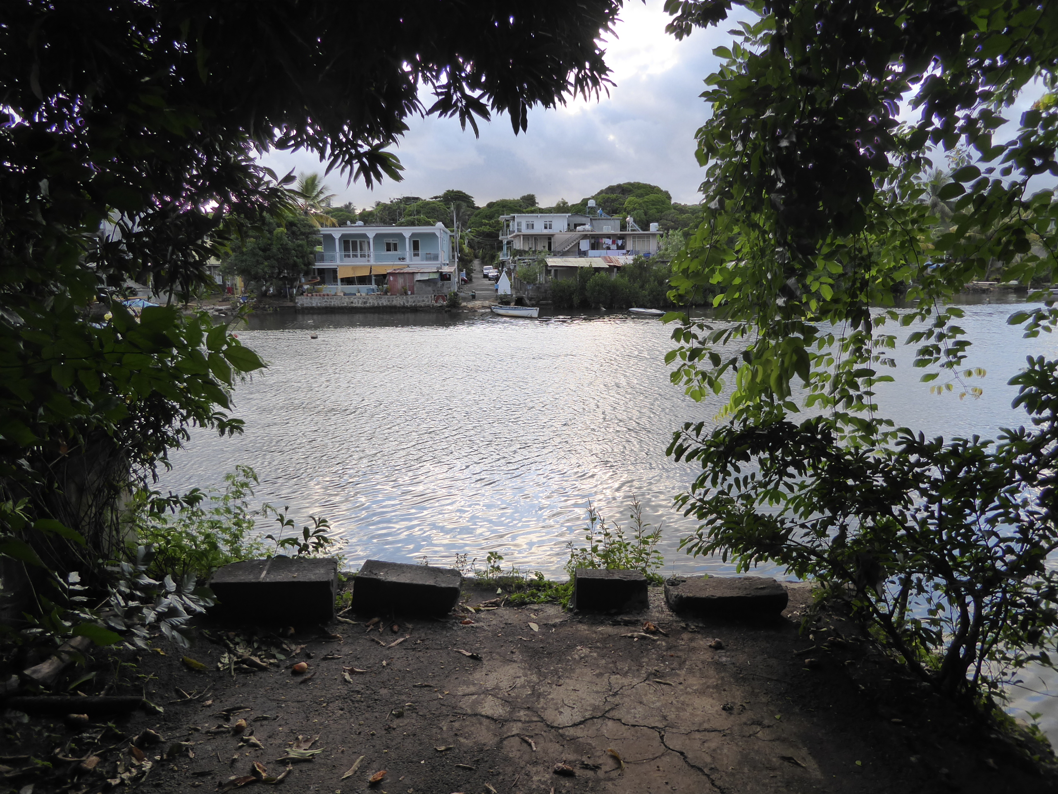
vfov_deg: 54.9
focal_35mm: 25
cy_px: 397
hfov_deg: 69.4
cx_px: 529
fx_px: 764
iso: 160
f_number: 3.3
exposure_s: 1/200
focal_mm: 4.3
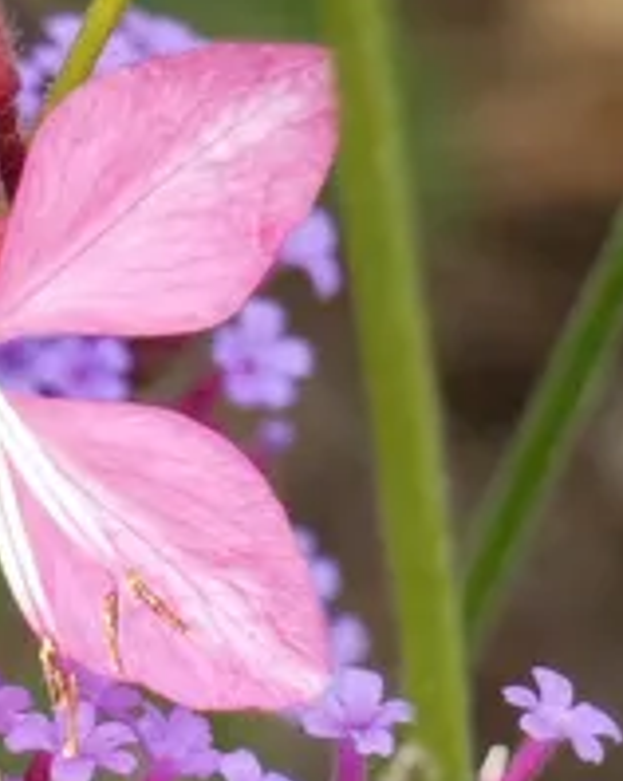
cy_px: 911
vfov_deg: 1.8
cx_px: -197
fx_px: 25530
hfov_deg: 1.4
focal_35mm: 1106
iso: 200
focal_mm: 62.7
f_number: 5.6
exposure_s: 1/80
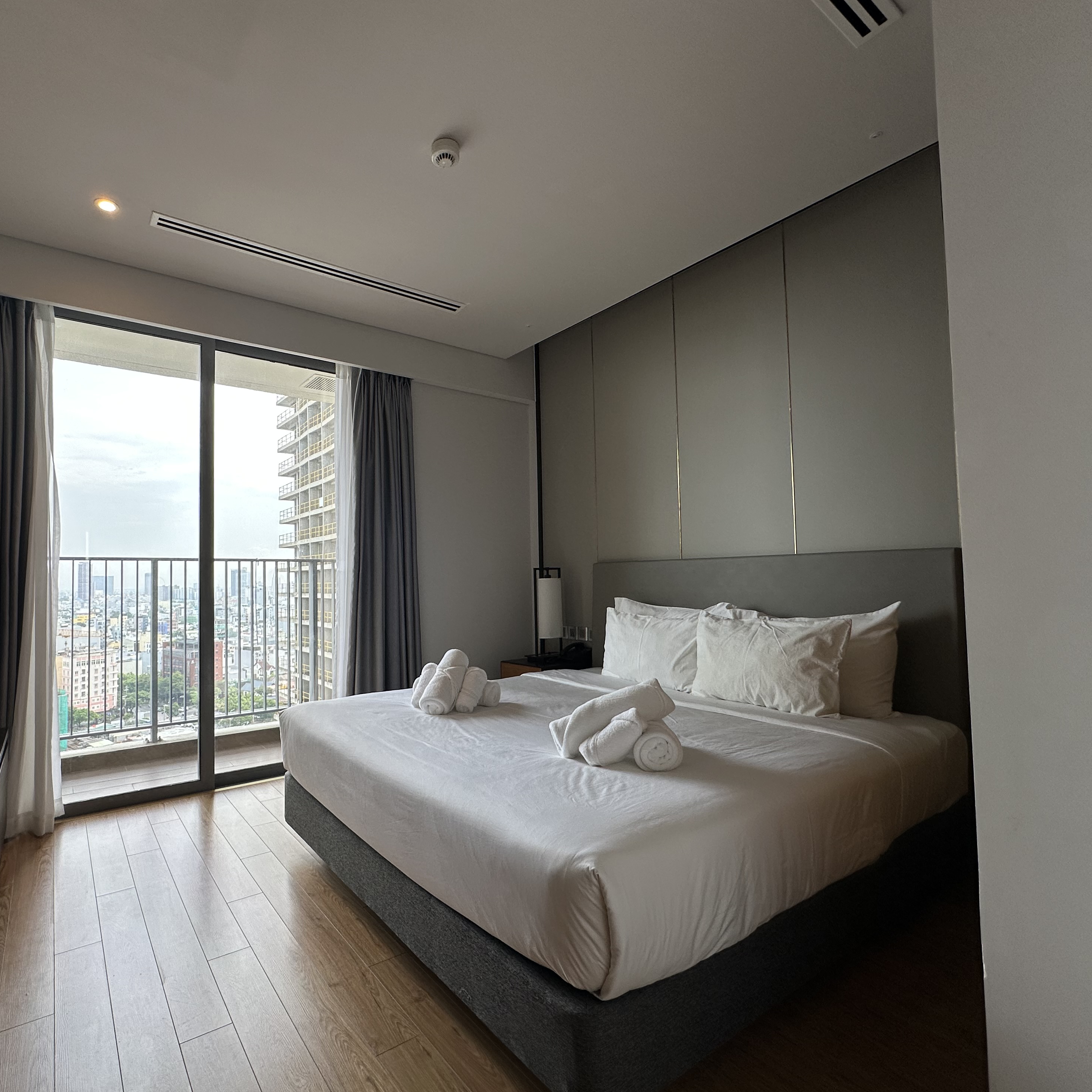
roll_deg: +0.9
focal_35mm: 17
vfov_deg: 84.0
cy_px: 553
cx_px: 450
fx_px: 607
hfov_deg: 83.2
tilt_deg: +2.5
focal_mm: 2.22
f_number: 2.2
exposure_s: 1/145
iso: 40
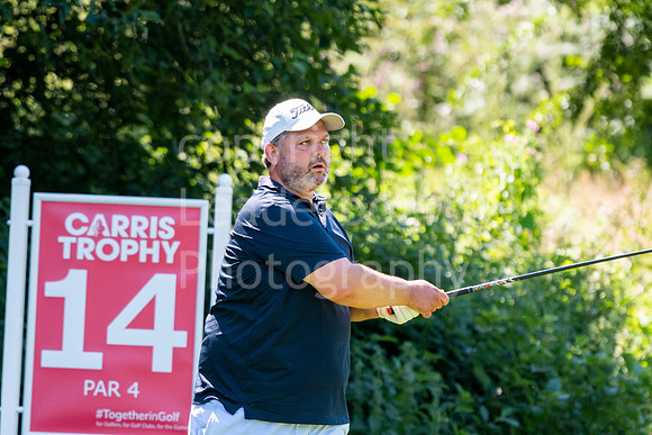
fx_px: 9510
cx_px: 326
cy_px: 218
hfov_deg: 3.9
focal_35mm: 525
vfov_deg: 2.6
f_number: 5.6
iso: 1000
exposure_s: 1/1000
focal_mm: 350
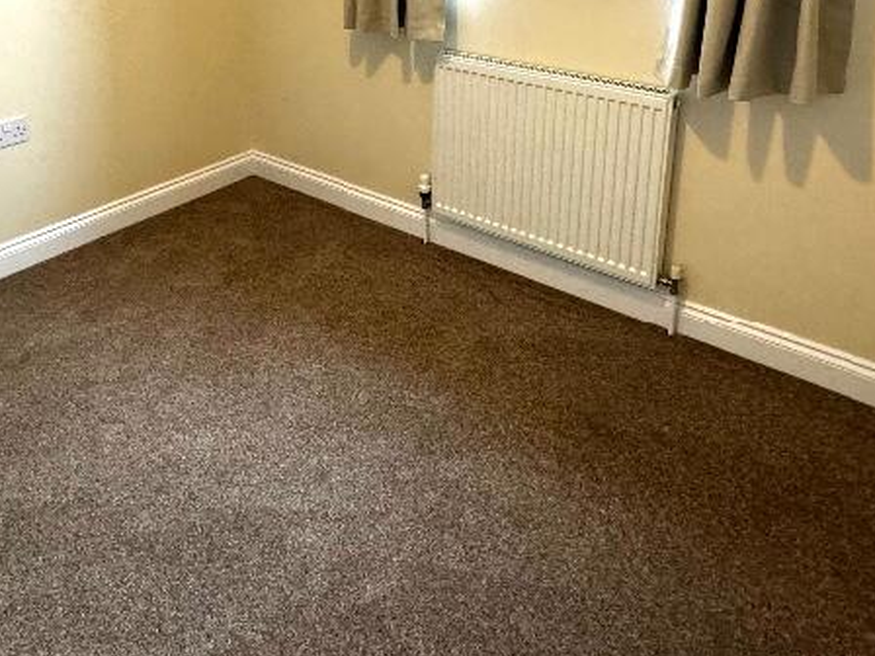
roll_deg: +1.6
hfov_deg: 56.1
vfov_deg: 40.6
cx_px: 328
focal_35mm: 32
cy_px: 57
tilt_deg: -14.7
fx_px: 809
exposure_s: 1/84
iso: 320
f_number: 2.2
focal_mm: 2.22
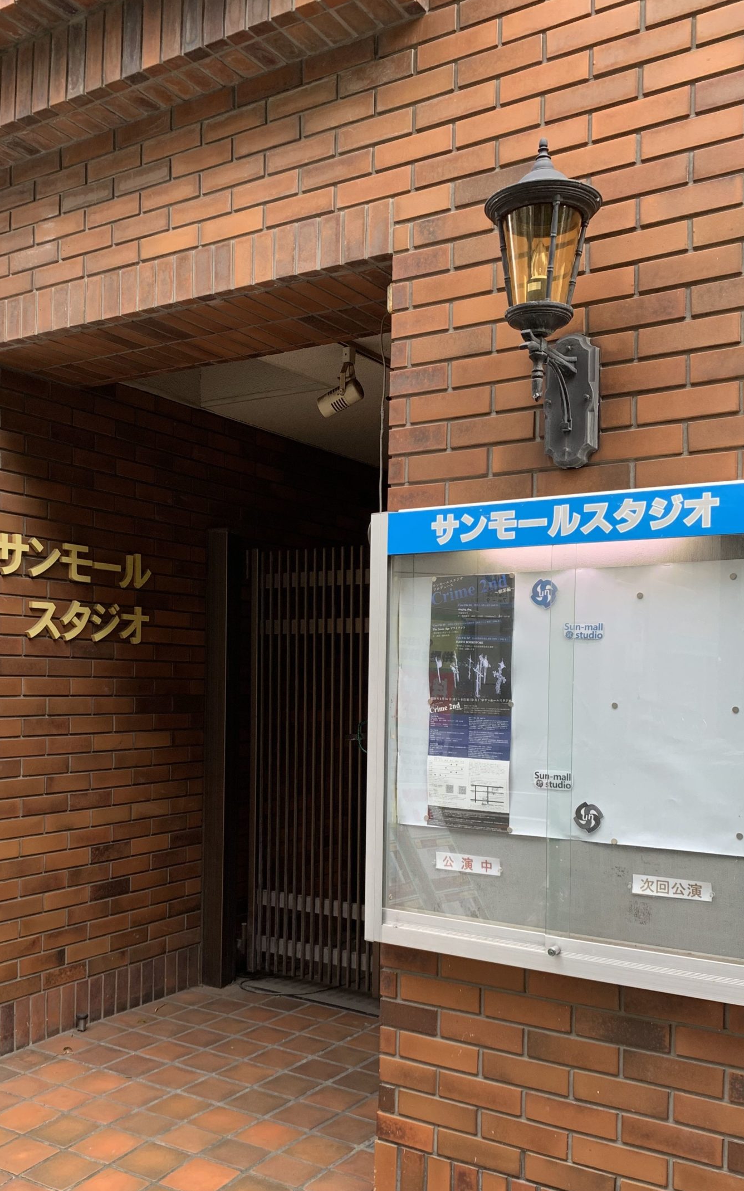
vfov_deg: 57.8
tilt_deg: -0.2
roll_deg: -1.3
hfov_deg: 38.3
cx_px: 329
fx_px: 1071
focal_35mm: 33
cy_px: 703
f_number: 1.8
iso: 64
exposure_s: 1/121
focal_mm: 4.25
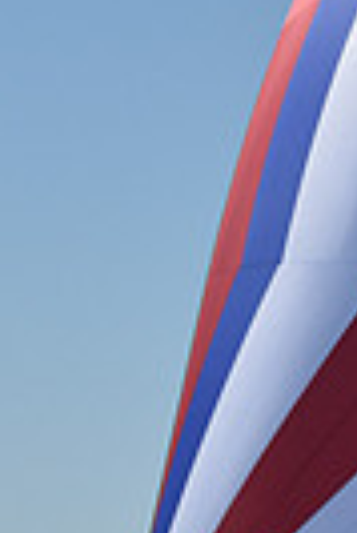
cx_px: 191
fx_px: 4525
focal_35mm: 305
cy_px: 112
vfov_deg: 6.7
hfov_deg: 4.5
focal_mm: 70
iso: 250
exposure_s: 1/1250
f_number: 8
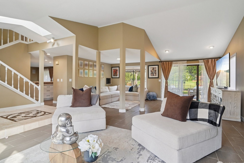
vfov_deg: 70.4
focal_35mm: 17
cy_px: 84
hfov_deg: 93.3
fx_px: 115
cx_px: 124
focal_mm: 16
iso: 1600
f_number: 8
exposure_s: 1/50
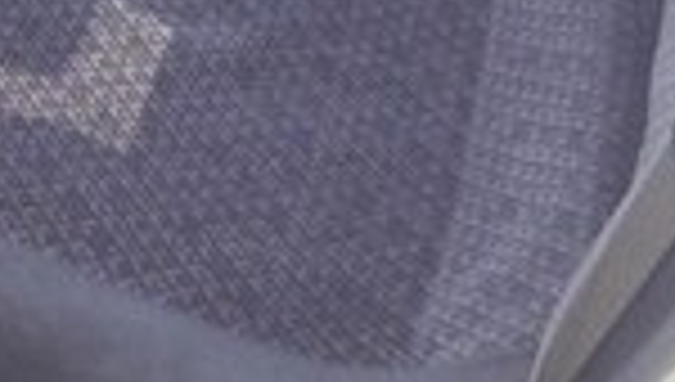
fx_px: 2403
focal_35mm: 134
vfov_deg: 8.5
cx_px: 140
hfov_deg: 15.9
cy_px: -470
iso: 64
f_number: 1.9
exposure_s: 1/33
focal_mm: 3.7
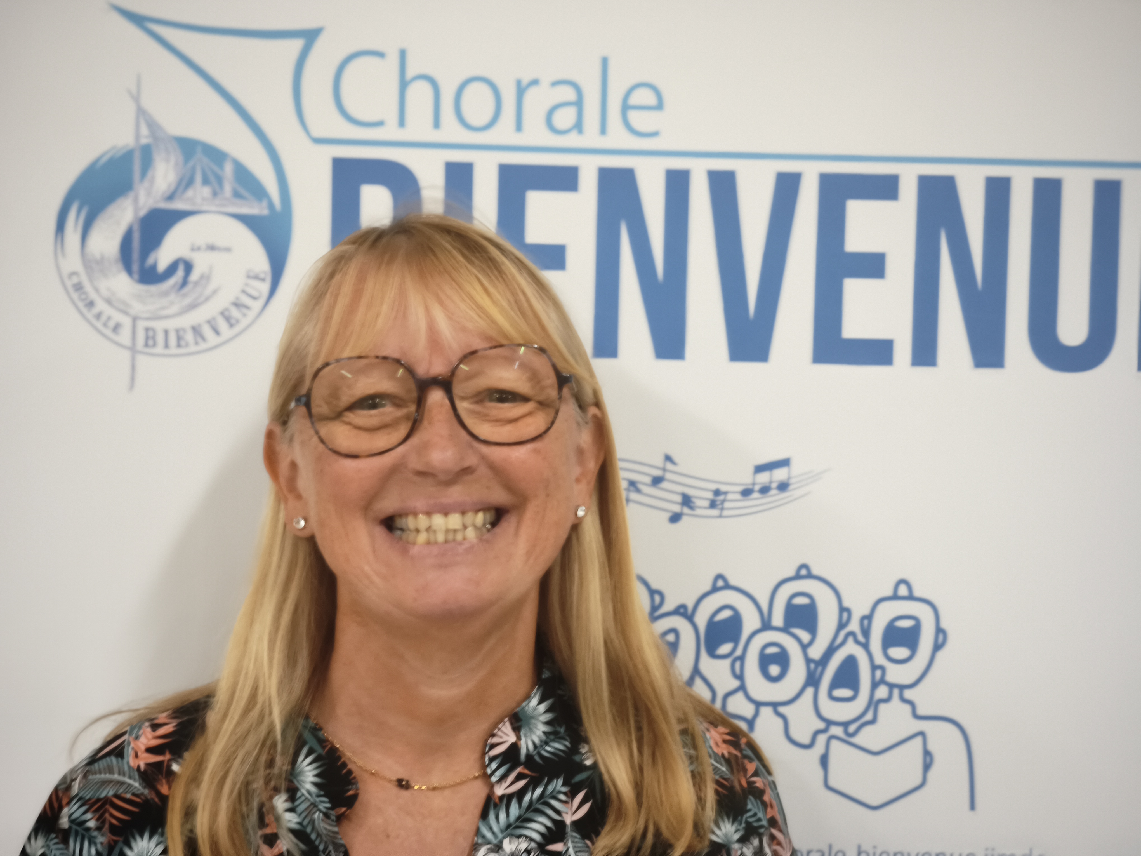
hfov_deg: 32.2
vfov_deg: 24.4
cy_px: 428
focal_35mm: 60
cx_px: 570
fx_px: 1978
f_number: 2
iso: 1600
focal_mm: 8.8
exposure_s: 1/33.3
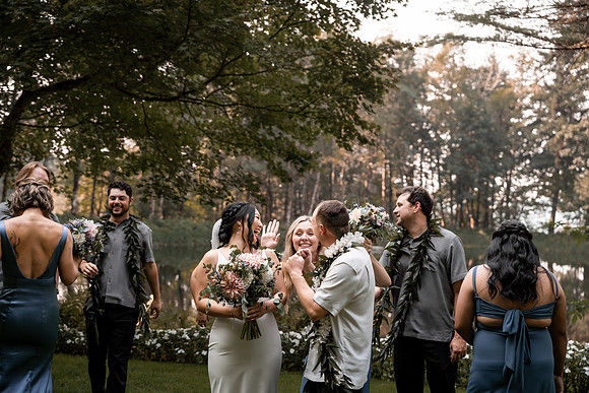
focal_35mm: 49
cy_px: 196
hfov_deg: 40.3
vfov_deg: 27.5
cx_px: 294
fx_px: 802
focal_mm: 49
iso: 320
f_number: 2.8
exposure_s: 1/1000
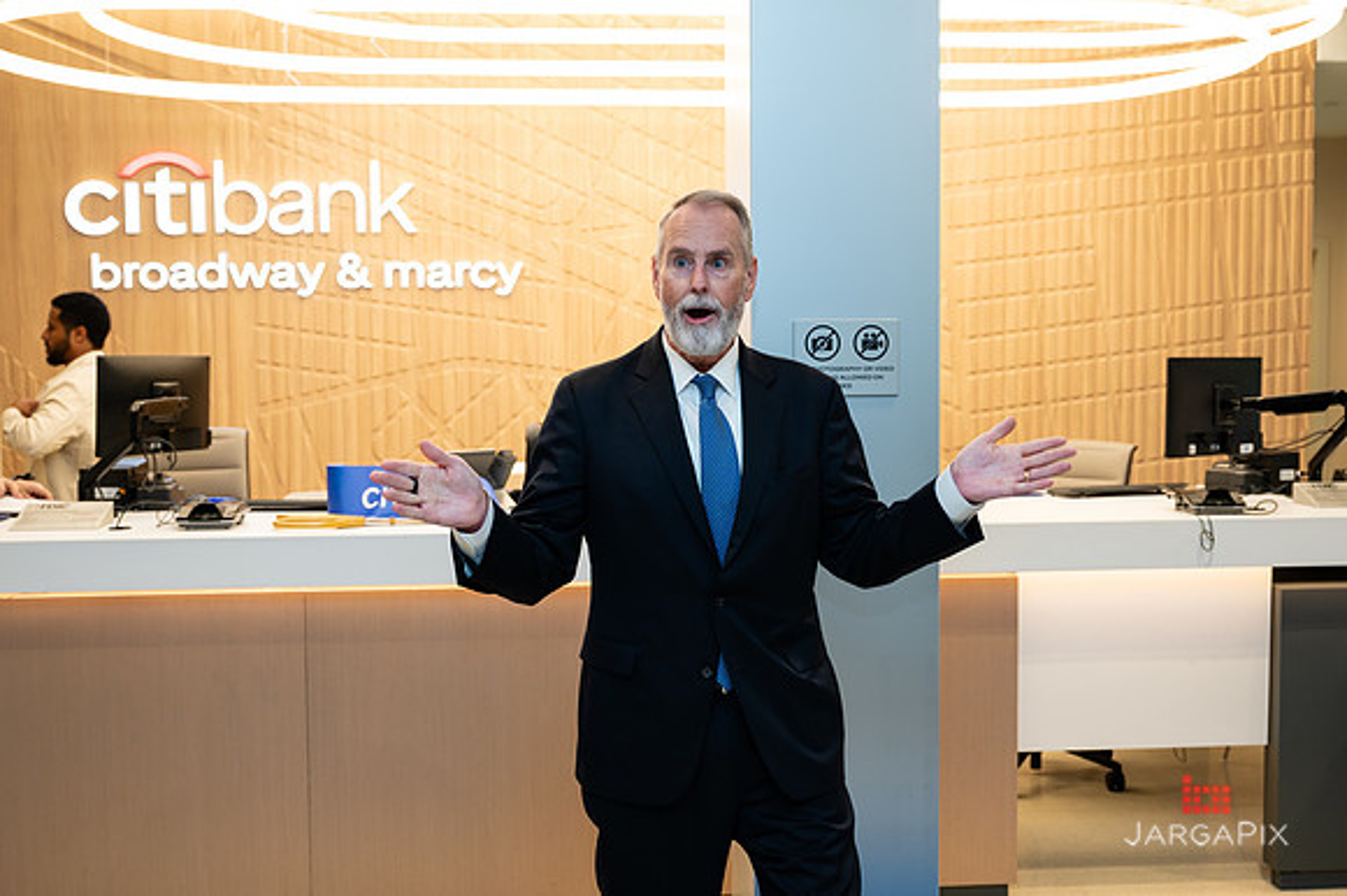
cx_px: 692
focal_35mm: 40
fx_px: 1505
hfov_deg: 48.2
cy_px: 435
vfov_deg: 33.2
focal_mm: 39
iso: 400
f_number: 4
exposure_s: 1/160
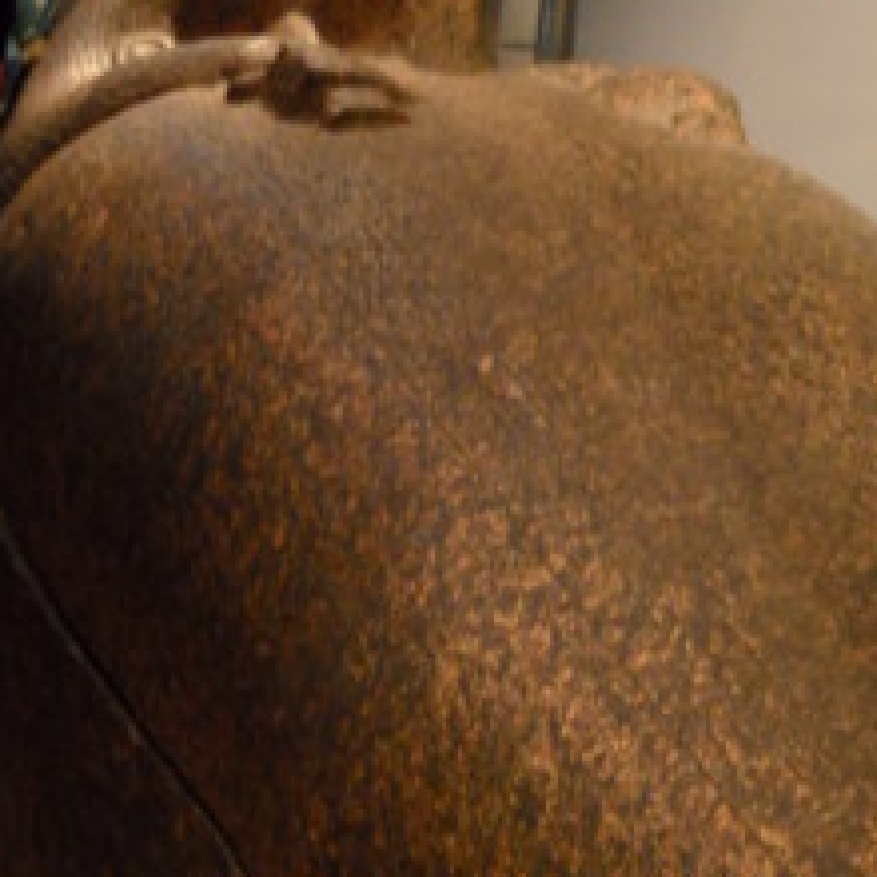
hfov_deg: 23.3
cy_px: 399
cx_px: 574
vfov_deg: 23.4
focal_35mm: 74
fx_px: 2121
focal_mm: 6.72
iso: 400
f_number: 3.1
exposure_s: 1/10
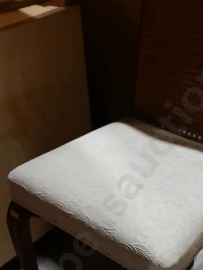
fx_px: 493
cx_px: 148
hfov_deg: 23.1
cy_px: 161
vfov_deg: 30.6
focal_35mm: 63
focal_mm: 16
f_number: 3.6
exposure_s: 1/60
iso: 250
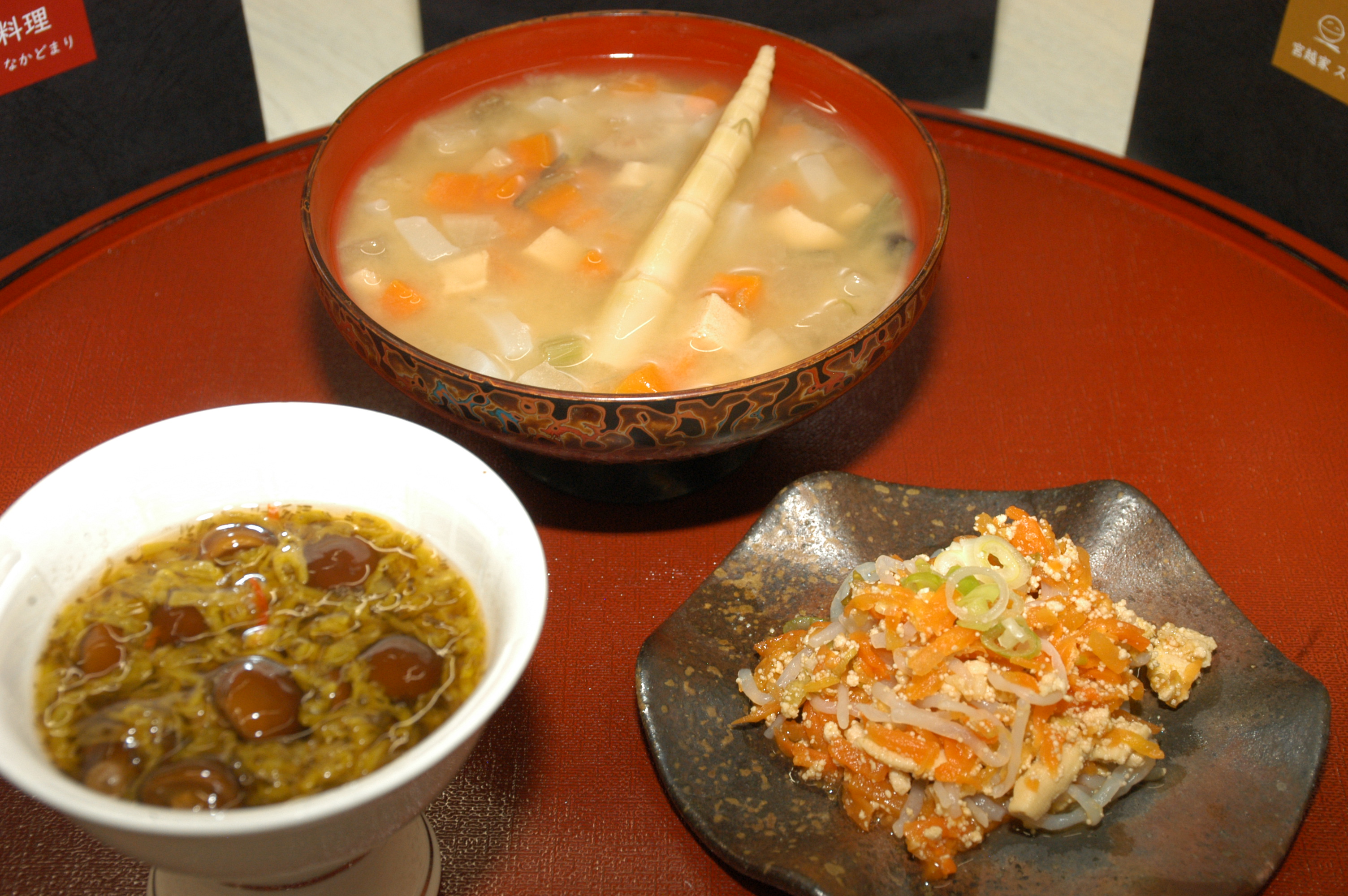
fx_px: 2357
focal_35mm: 63
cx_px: 674
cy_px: 448
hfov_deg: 31.9
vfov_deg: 21.5
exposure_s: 1/60
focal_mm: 42
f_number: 7.1
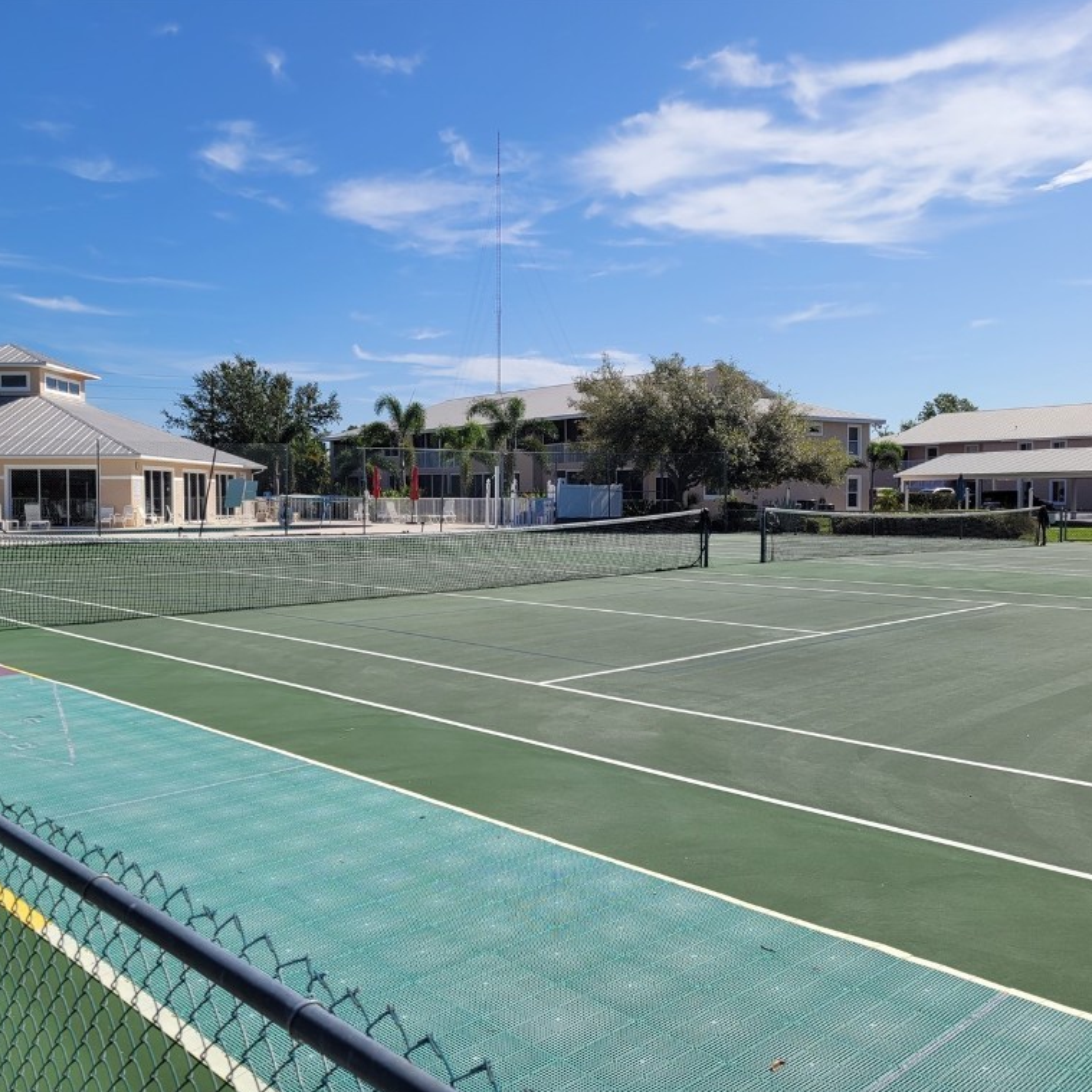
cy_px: 547
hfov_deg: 52.5
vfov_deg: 52.5
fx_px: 1106
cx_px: 524
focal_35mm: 31
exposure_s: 1/3474
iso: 40
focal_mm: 5.4
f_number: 1.8
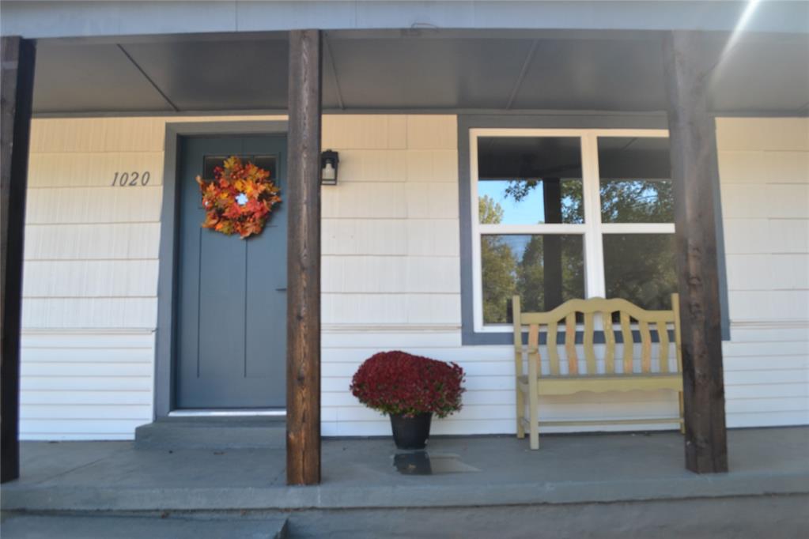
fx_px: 607
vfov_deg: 47.9
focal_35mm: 27
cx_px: 404
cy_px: 270
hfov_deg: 67.4
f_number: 5.6
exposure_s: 1/125
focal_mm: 18
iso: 320
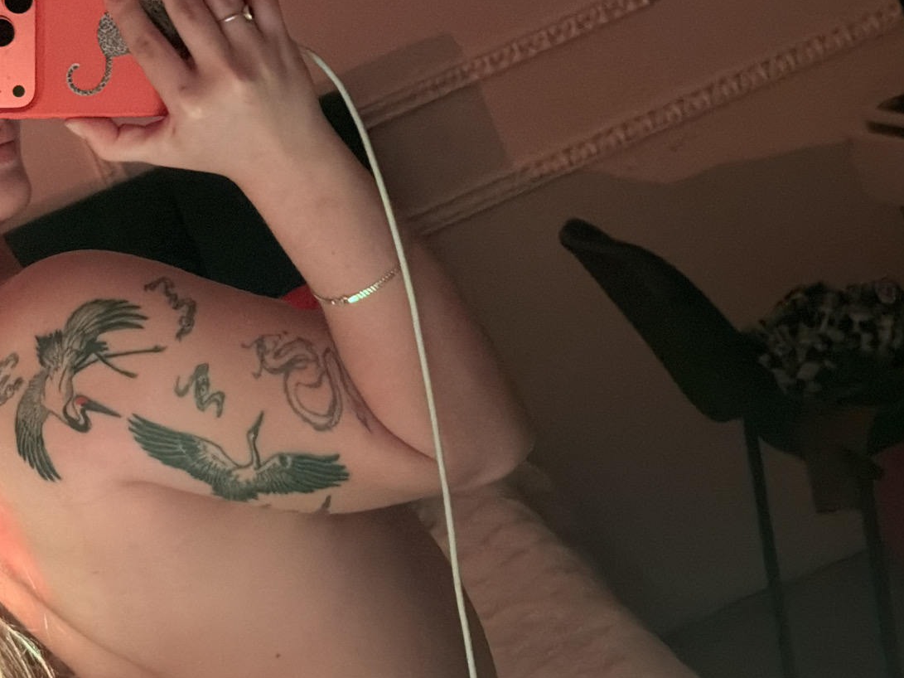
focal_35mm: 88
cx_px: 325
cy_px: 167
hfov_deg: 22.2
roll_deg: +22.7
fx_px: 2298
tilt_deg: -5.7
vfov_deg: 16.7
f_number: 1.78
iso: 800
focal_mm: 6.76
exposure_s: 1/19
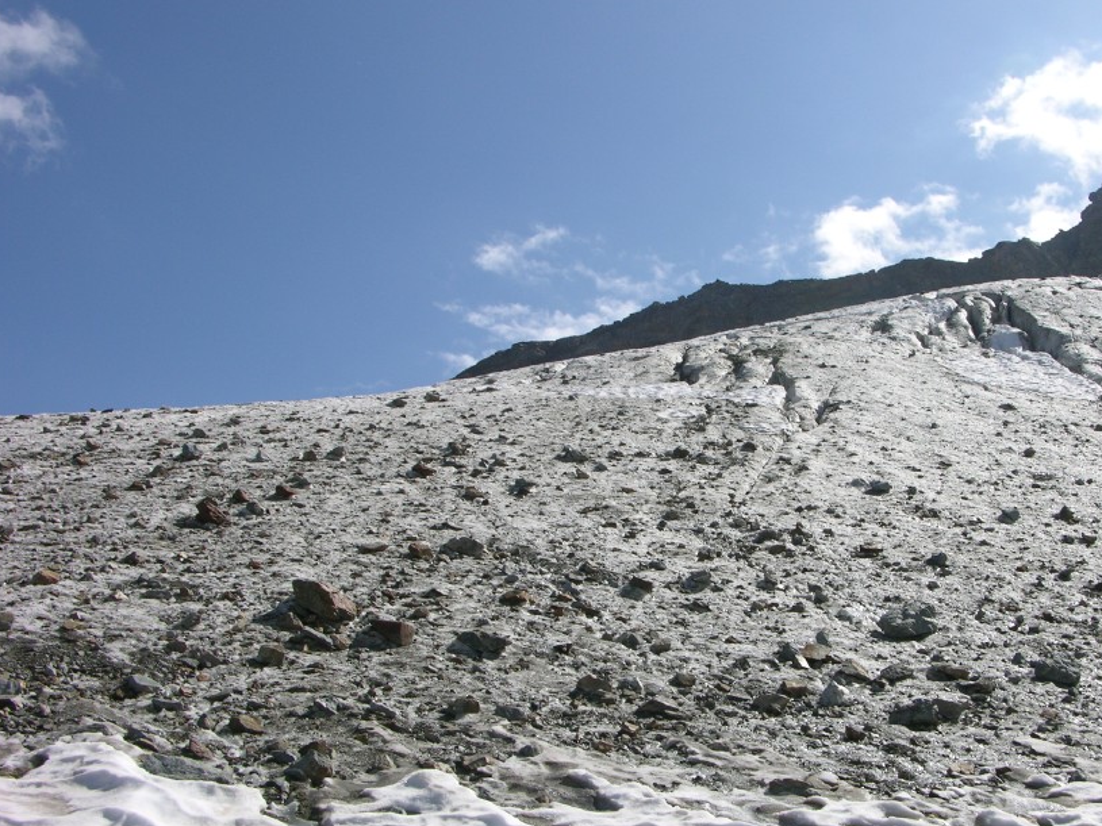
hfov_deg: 42.7
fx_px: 1401
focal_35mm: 44
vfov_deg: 32.8
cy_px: 465
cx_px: 679
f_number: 7.1
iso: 50
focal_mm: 8.9
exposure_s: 1/294
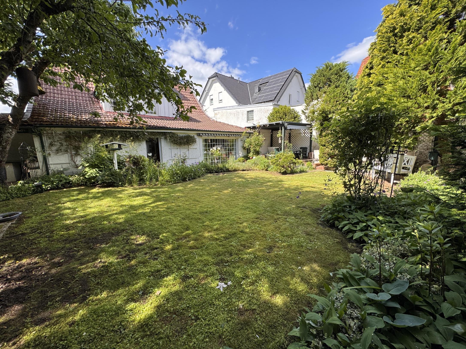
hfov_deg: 102.1
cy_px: 174
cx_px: 233
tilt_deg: -9.4
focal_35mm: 14
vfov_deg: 85.7
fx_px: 188
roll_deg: +1.1
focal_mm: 2.22
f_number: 2.2
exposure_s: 1/448
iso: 40
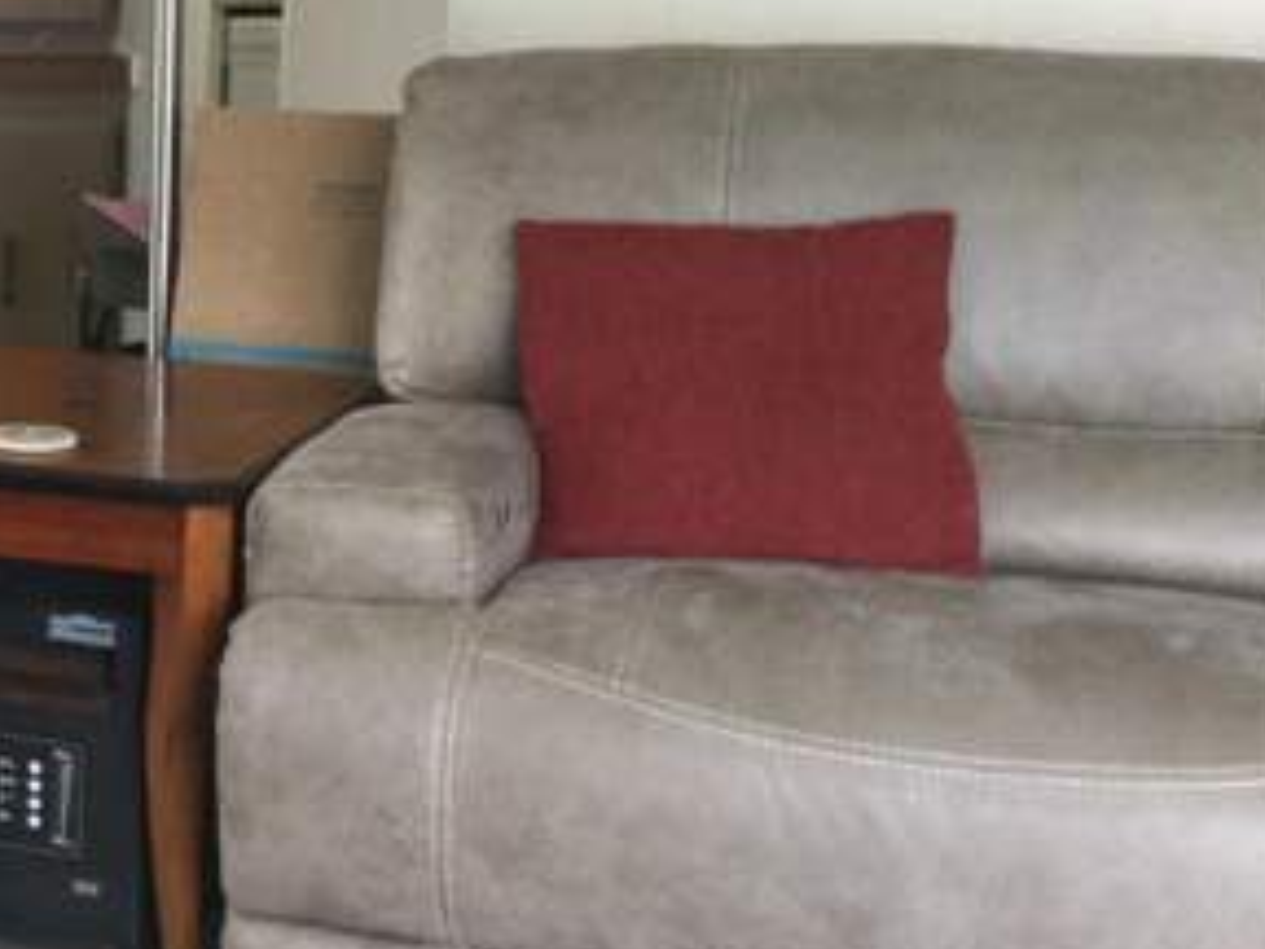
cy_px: 259
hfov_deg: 20.4
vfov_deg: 17.1
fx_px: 3143
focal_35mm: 86
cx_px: -466
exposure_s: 1/30
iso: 64
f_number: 2.4
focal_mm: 3.3
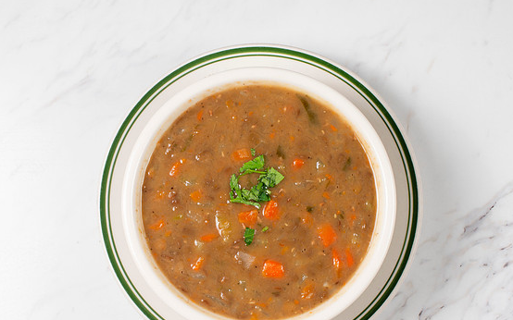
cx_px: 228
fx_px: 937
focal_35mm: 67
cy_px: 209
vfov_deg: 19.4
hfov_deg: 30.6
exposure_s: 1/200
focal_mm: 50
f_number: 13
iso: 200
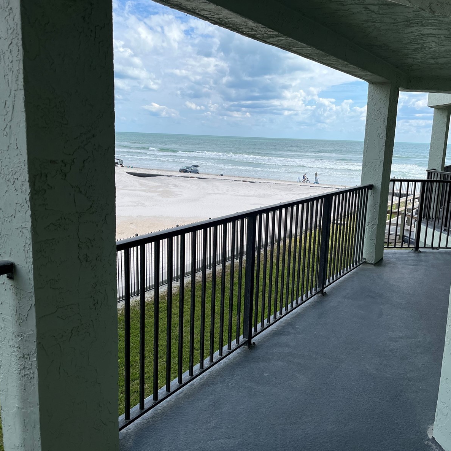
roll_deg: -0.8
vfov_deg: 52.5
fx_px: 457
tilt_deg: -9.9
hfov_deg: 52.4
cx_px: 248
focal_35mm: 31
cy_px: 226
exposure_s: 1/3413
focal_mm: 5.1
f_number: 1.6
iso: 50
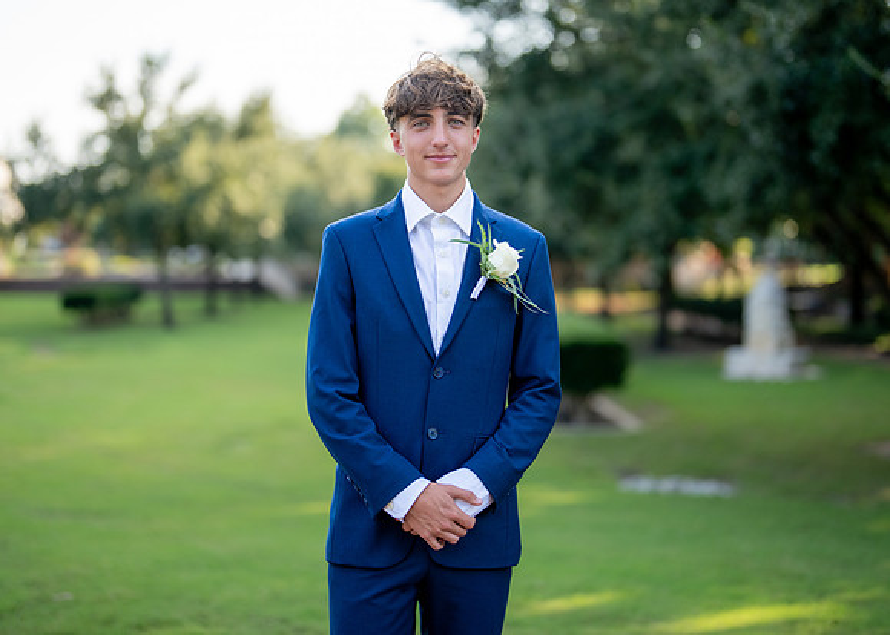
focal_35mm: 61
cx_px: 448
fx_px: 1550
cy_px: 269
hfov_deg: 32.0
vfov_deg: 23.1
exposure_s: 1/2500
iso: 200
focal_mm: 50
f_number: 1.2
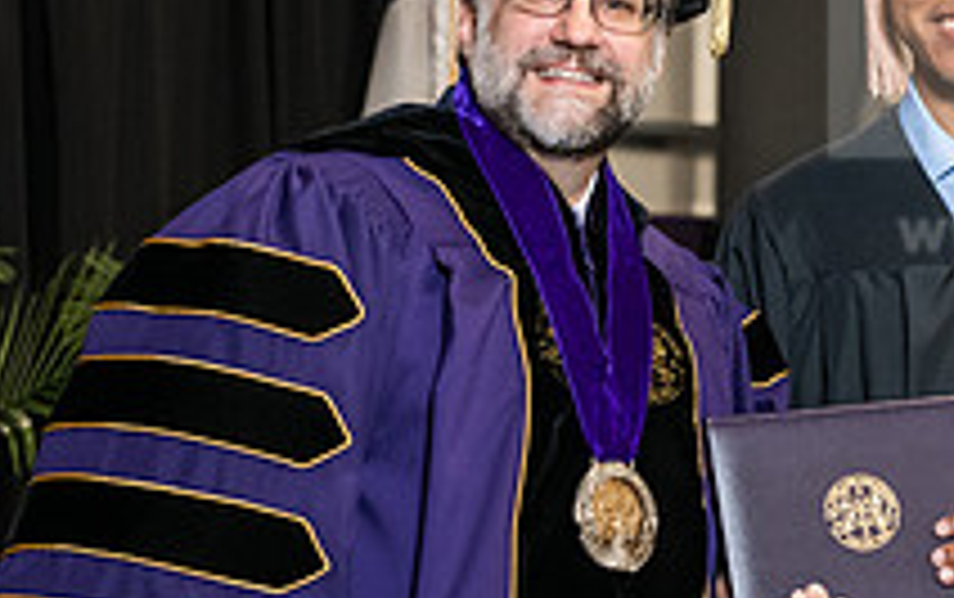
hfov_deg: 10.7
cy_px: 326
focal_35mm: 195
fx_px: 5075
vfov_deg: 6.7
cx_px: 693
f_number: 5
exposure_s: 1/200
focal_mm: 70
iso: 2500
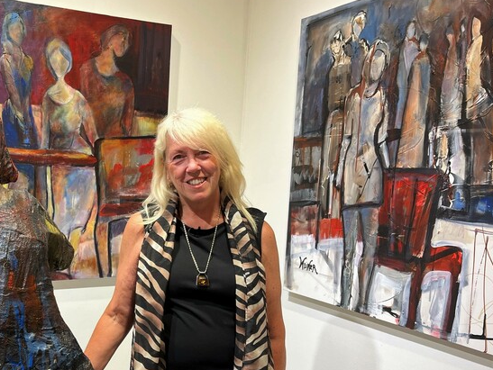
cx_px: 134
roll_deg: -2.1
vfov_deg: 37.4
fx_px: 542
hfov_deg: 47.4
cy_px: 243
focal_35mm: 38
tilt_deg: -9.2
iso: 80
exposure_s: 1/60
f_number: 1.6
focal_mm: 5.1
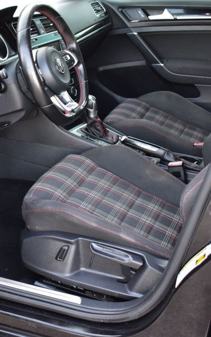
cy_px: 168
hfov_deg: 19.1
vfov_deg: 30.7
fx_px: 614
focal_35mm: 67
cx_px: 14
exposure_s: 1/15
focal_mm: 29
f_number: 6.3
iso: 400
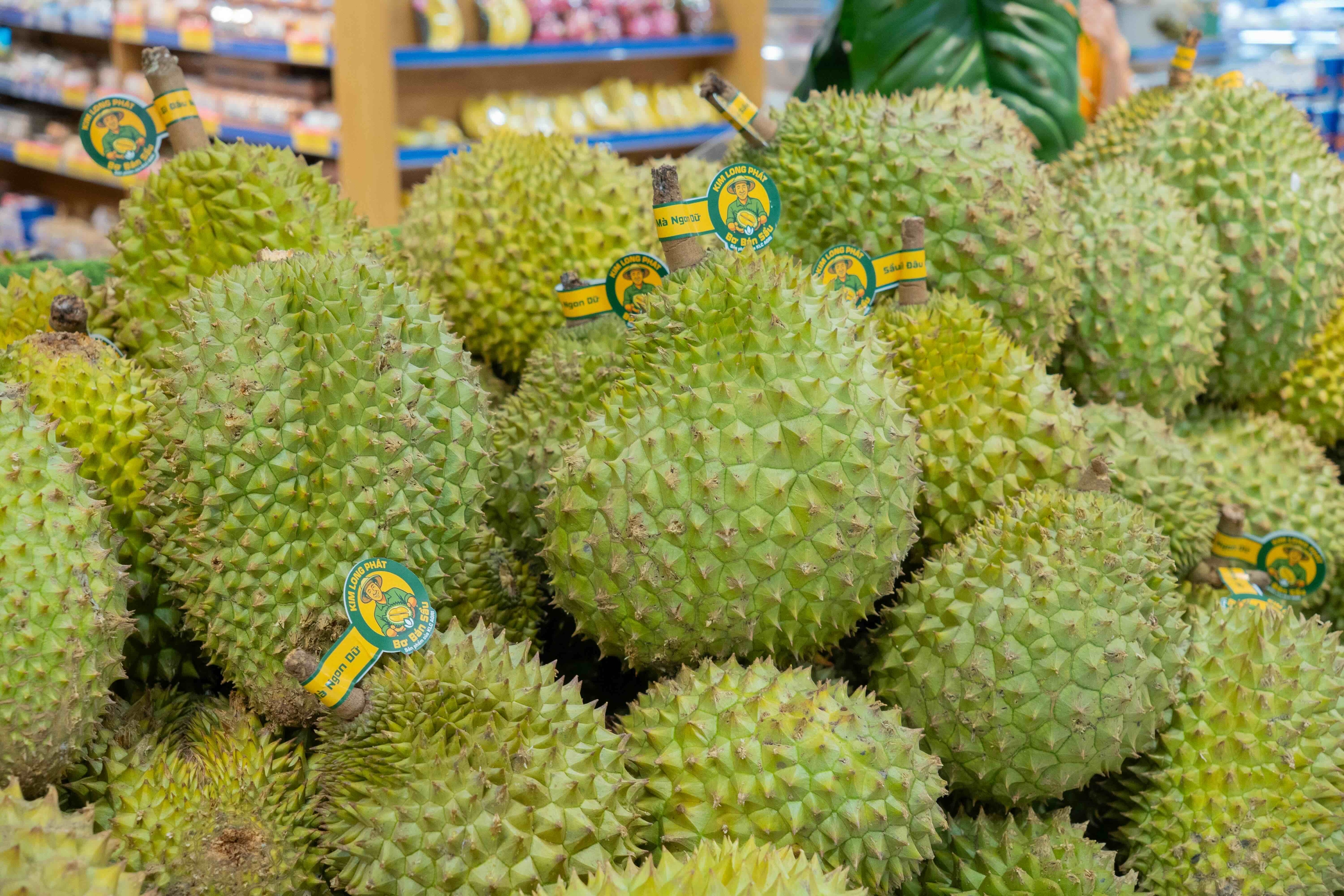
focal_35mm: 49
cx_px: 672
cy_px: 448
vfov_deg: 27.3
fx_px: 1842
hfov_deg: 40.1
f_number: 4.5
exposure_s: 1/100
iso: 1000
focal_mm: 32.9
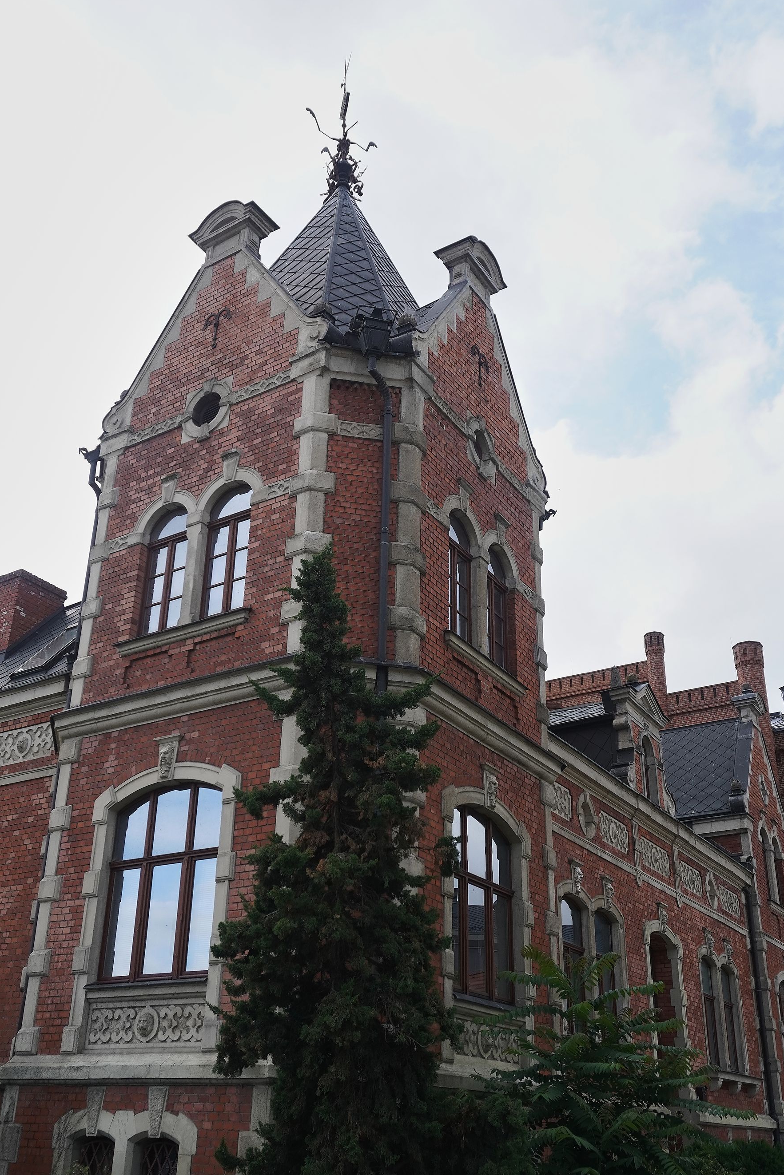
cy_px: 621
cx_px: 364
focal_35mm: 34
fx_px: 1110
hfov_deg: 38.9
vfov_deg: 55.8
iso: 500
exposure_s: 1/1000
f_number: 5.6
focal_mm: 20
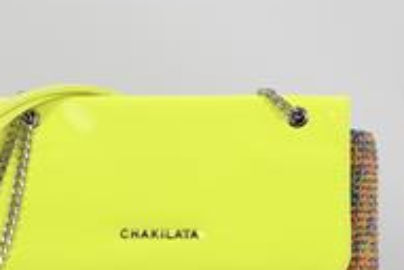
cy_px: -24
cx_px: 167
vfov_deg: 6.6
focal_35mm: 207
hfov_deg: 9.9
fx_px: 2327
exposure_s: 1/125
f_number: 7.1
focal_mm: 54.5
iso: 800
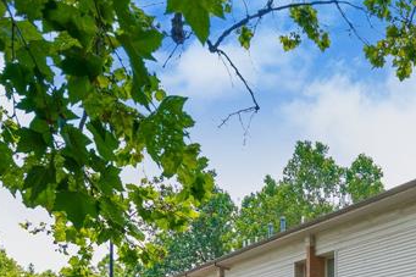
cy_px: 375
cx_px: 398
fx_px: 554
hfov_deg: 37.5
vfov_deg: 24.1
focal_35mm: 48
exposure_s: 1/100
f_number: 7.1
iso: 250
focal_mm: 16
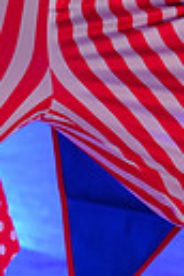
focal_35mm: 315
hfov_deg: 4.4
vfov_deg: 6.4
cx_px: 57
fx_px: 2415
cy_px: -246
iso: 1600
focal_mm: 70
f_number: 2.8
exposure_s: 1/400
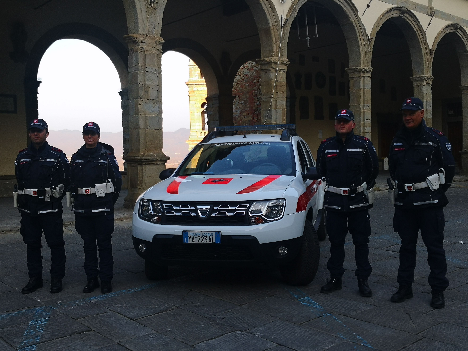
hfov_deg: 51.4
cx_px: 234
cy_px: 176
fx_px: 487
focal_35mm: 36
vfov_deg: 39.7
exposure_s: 1/336
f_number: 1.6
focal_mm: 3.95
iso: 50
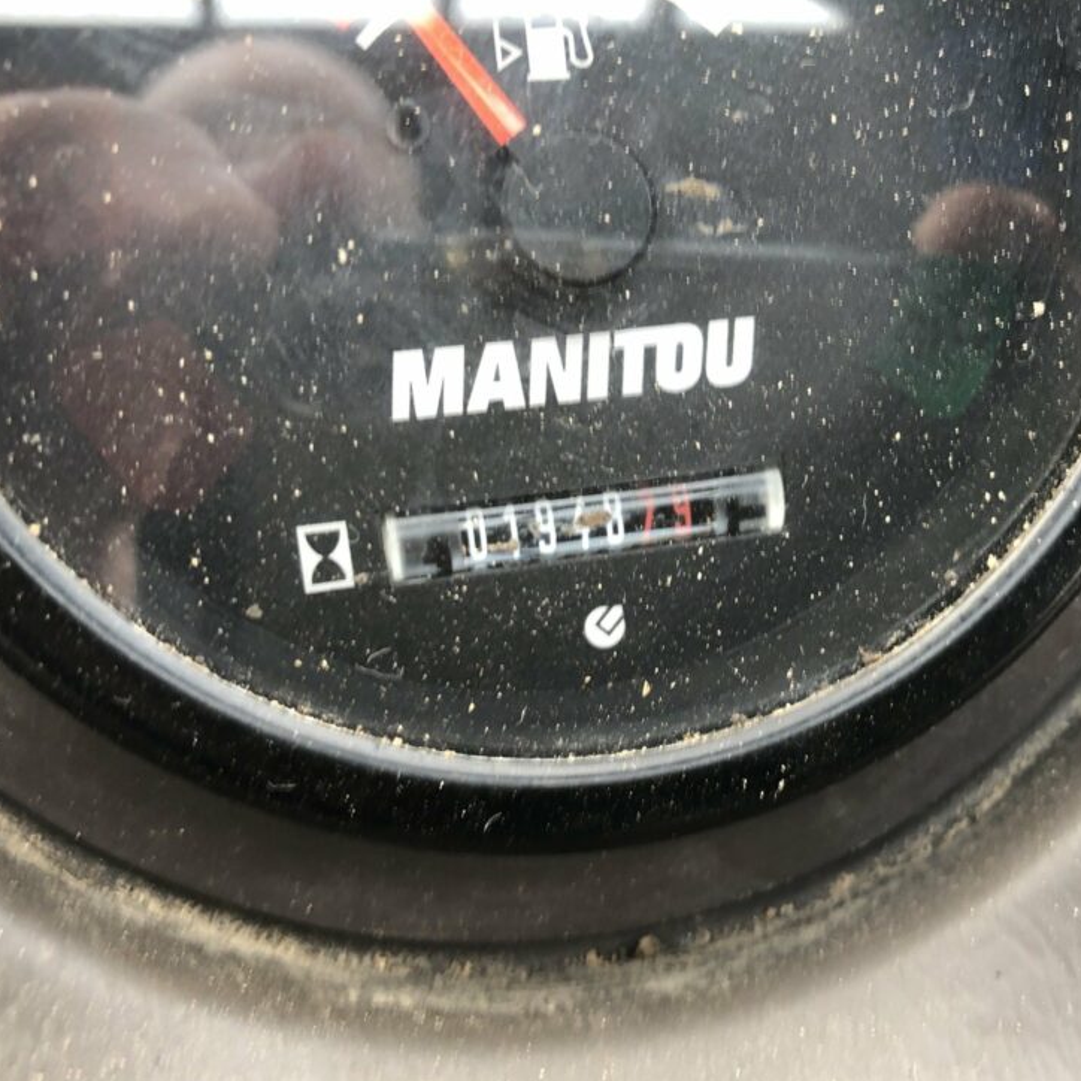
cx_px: 636
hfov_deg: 47.0
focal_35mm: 35
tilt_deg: -48.3
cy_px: 560
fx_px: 1237
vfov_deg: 47.2
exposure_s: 1/20
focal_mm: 4
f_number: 1.8
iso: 40
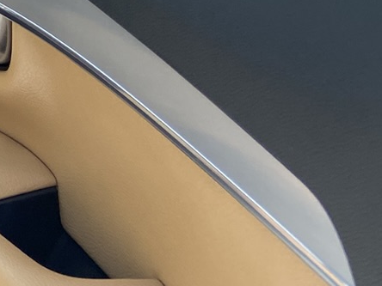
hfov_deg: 13.6
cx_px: -421
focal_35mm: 120
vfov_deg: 11.3
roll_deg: -0.1
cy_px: -264
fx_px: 1324
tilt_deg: -12.6
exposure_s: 1/1157
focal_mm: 4.25
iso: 32
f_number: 1.8
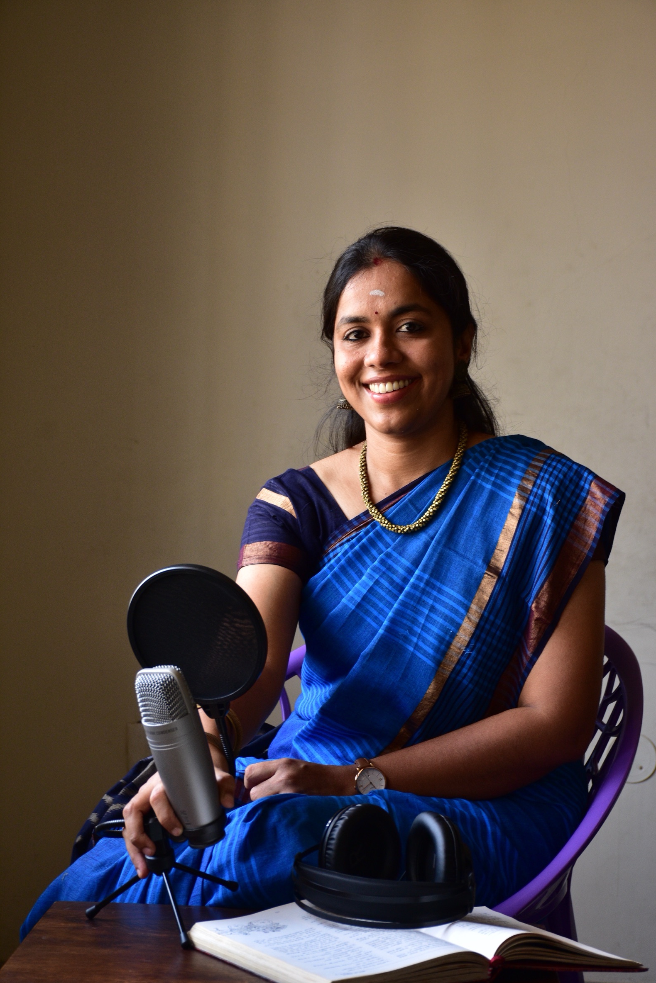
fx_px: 2159
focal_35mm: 79
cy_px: 495
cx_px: 330
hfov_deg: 17.3
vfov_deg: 25.7
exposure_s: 1/100
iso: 400
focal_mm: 52
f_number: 6.3
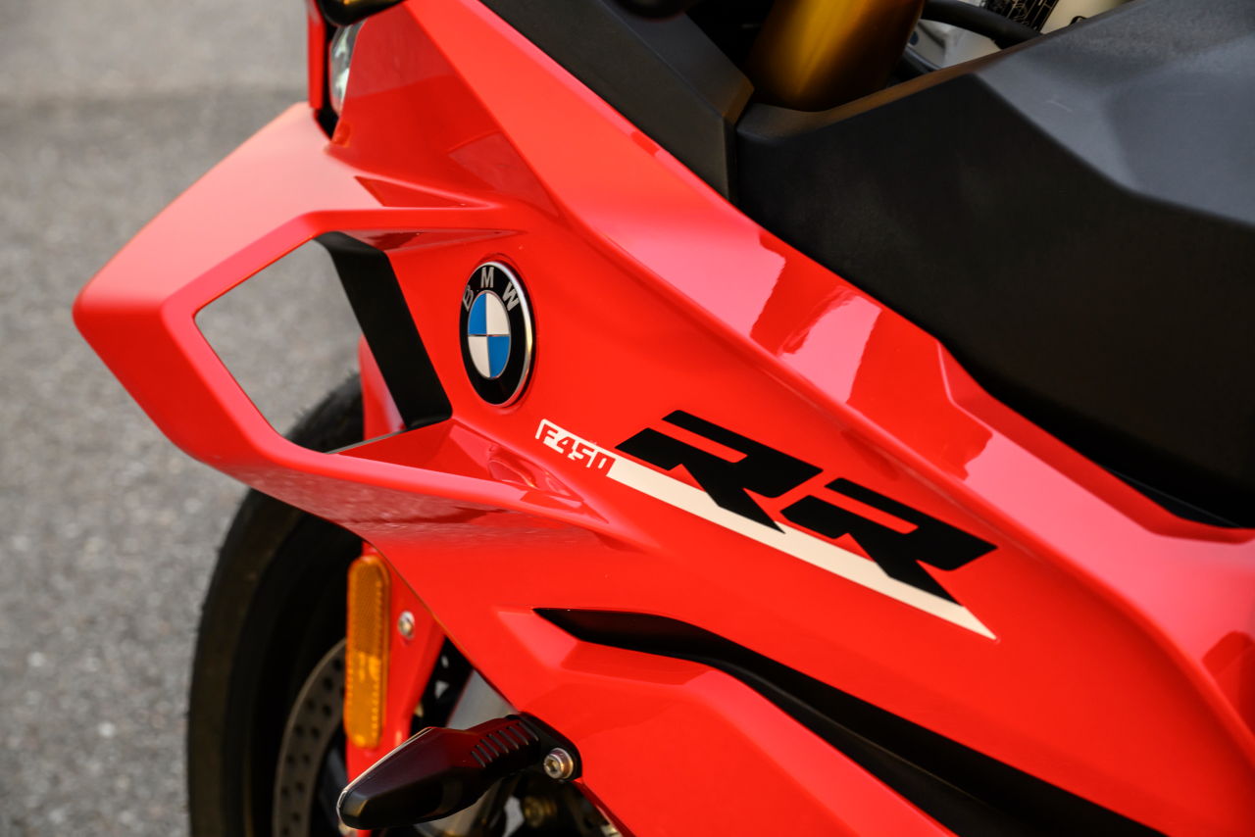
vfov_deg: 18.0
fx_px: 2650
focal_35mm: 76
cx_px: 628
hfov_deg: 26.6
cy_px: 418
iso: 500
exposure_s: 1/30
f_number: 8
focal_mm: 76
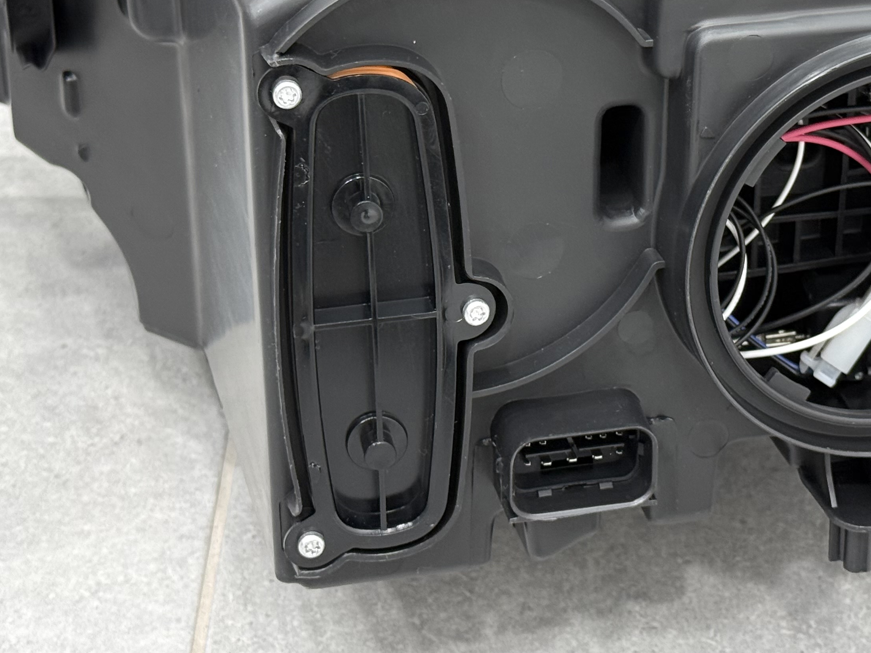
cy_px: 185
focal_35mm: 88
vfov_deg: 16.7
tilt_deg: -34.1
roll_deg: -3.1
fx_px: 2214
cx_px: 568
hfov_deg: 22.2
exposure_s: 1/100
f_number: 1.78
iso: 100
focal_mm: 6.76
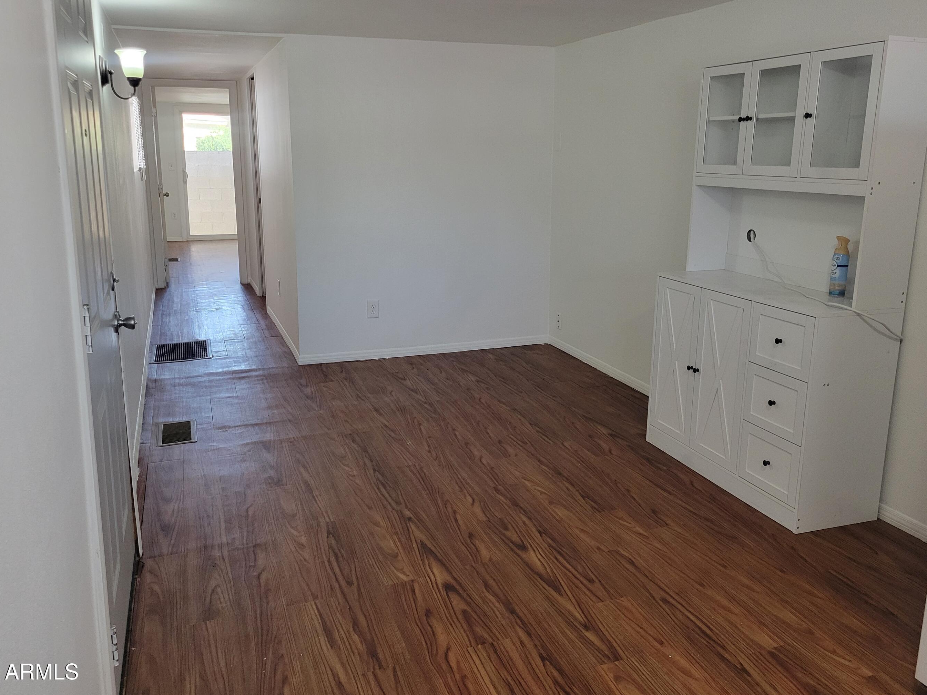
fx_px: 777
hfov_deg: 61.7
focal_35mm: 29
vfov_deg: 48.2
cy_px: 320
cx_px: 465
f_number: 1.8
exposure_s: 1/120
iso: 320
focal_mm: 5.4
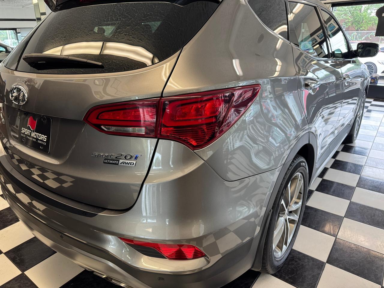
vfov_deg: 56.8
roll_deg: +1.2
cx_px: 192
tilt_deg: -20.2
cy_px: 144
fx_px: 266
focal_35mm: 24
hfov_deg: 71.6
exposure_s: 1/120
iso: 200
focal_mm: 6.76
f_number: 1.78
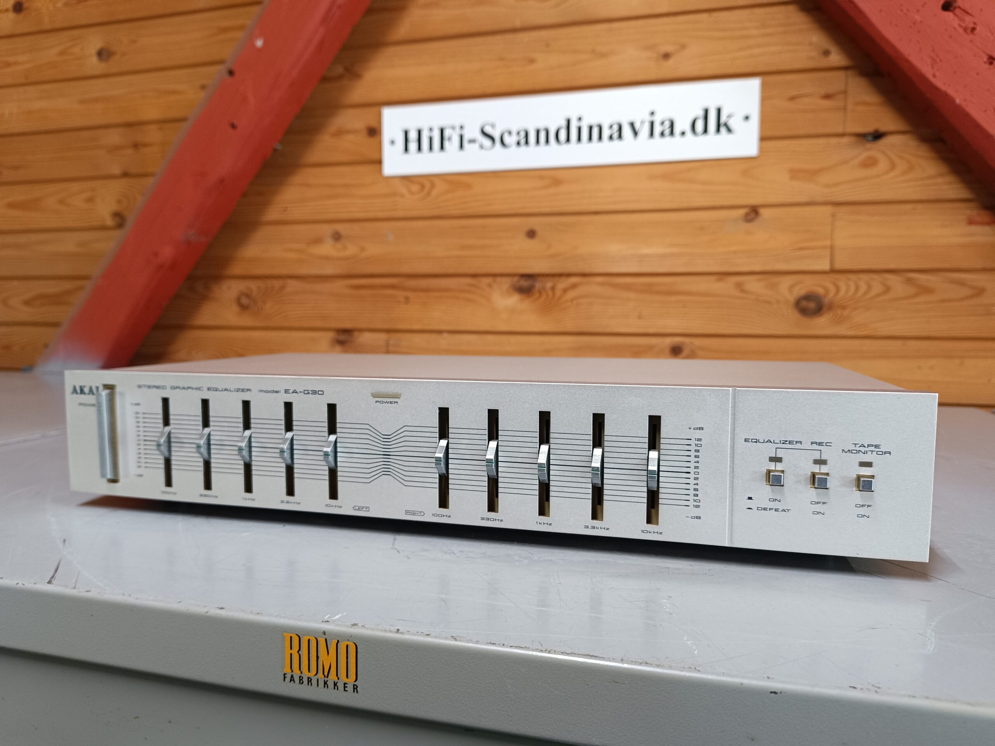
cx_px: 498
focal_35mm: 24
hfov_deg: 71.6
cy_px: 373
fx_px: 690
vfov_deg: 56.8
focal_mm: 5.59
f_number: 1.88
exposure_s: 1/33.3
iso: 515
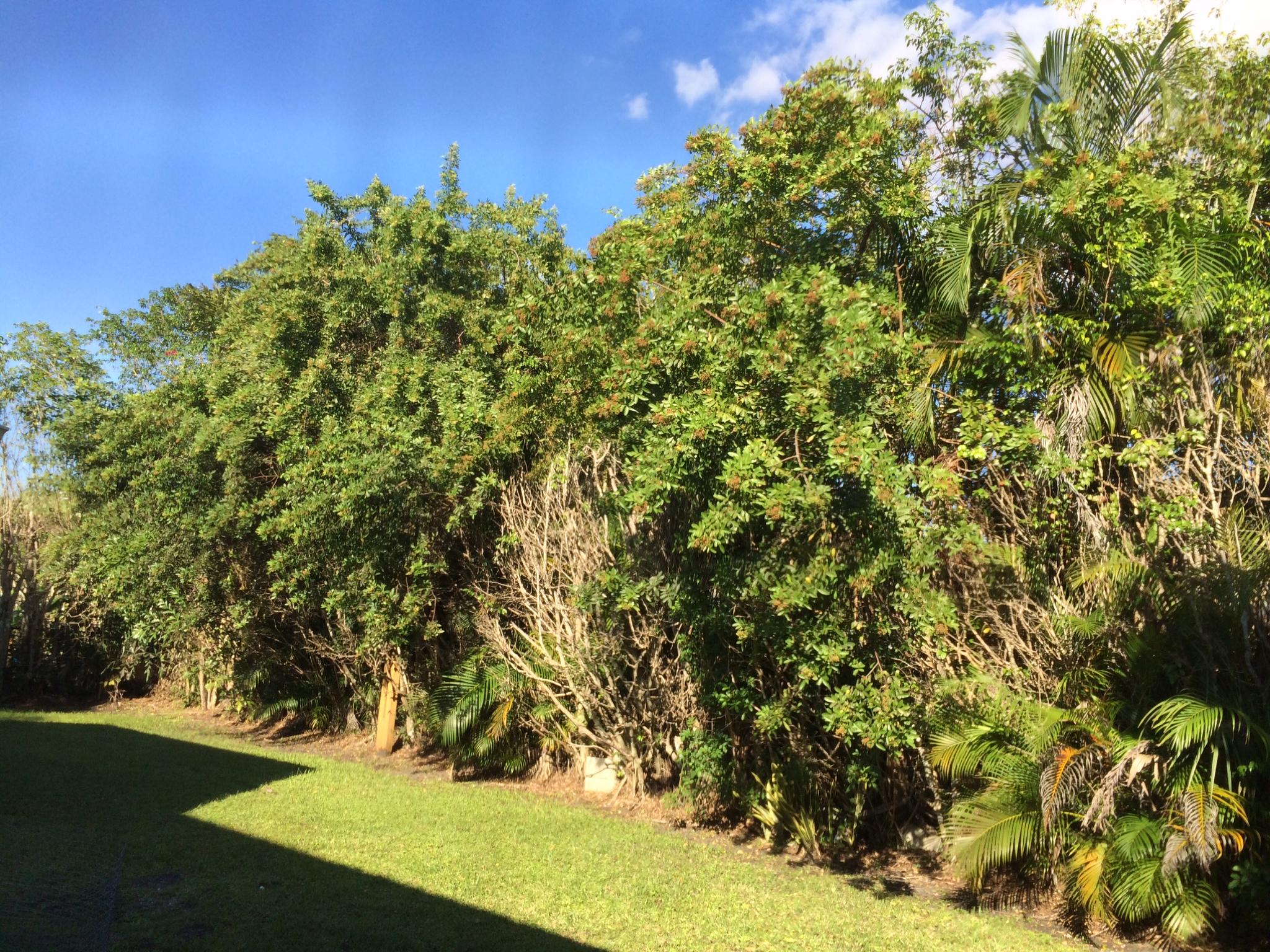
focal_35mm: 30
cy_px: 476
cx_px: 635
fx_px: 1101
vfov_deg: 46.8
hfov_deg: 60.0
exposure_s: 1/586
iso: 32
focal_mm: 4.12
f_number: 2.2
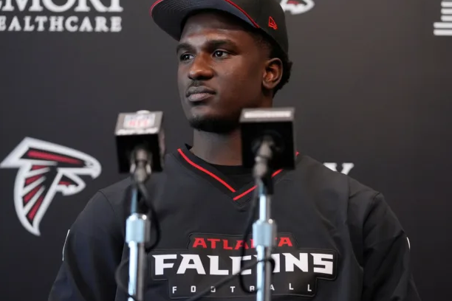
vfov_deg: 9.7
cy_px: 142
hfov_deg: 14.5
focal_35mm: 141
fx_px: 1770
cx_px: 250
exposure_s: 1/1000
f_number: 3.2
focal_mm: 115
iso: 5000
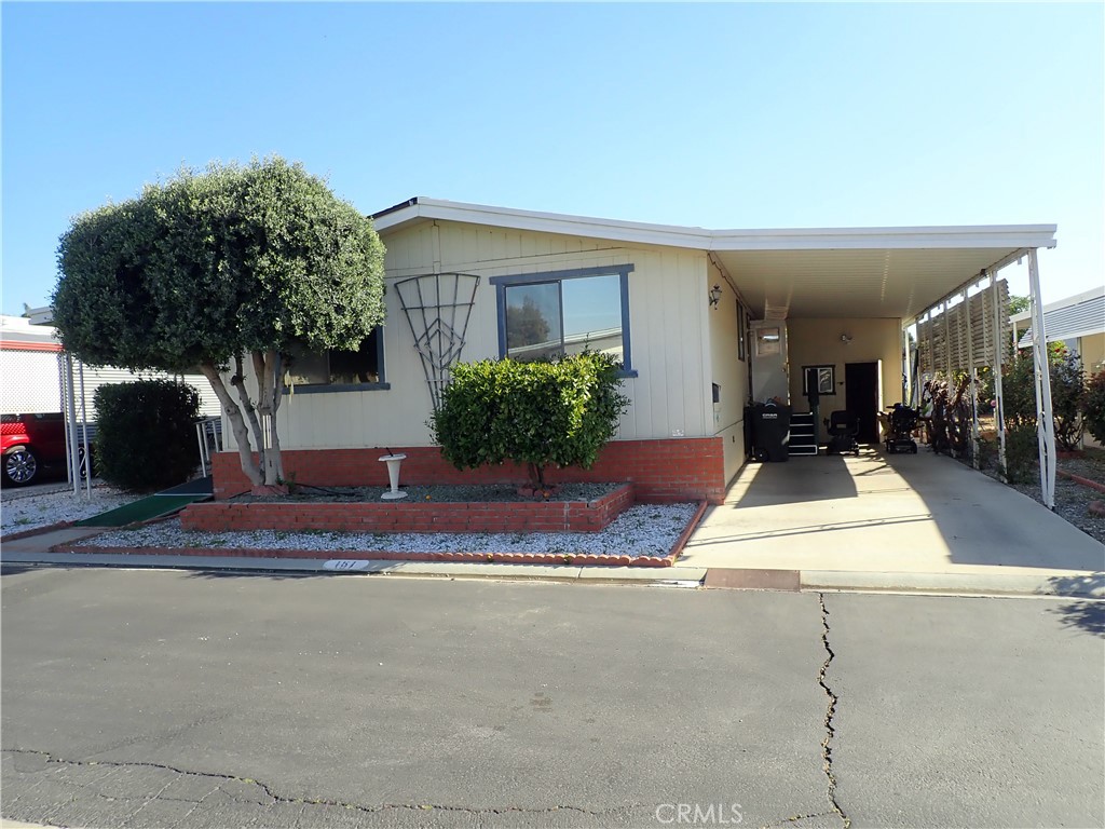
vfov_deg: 54.9
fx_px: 798
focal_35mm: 25
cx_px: 552
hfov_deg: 69.4
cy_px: 414
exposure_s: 1/640
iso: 100
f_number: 2.8
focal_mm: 4.5
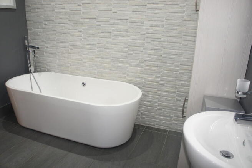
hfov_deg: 67.4
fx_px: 189
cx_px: 126
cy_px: 84
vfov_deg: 47.8
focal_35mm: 27
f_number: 3.5
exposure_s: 1/60
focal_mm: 18
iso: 400
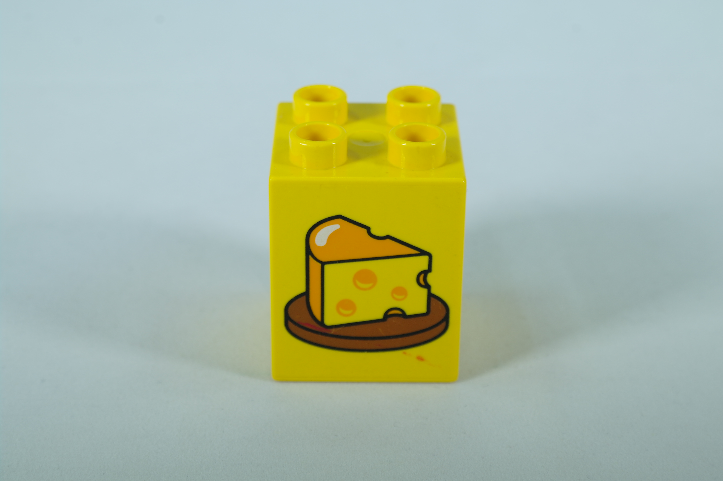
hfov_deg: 24.2
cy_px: 240
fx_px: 1686
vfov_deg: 16.2
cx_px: 362
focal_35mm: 84
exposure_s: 1/80
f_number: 11
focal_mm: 55
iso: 100
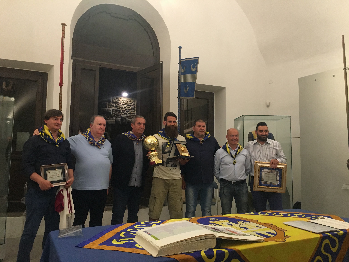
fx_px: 292
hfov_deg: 61.7
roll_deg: -1.5
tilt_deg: +5.0
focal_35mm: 29
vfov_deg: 48.2
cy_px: 131
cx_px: 174
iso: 200
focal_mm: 4.15
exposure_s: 1/33
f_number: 2.2
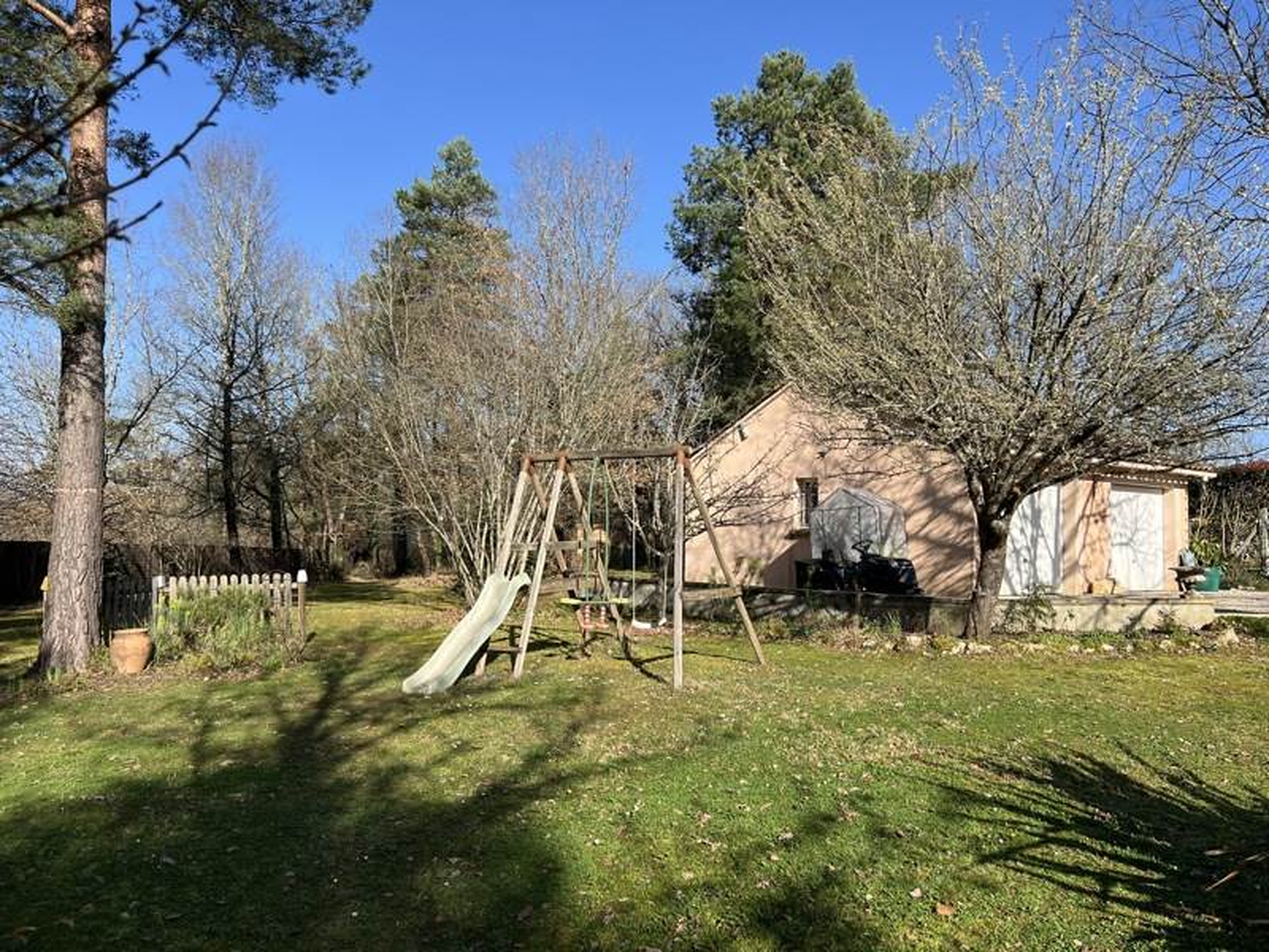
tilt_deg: +3.6
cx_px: 634
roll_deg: -0.9
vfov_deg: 53.1
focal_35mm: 26
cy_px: 476
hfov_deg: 67.3
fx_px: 953
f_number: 1.5
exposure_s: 1/2632
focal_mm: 5.7
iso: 50
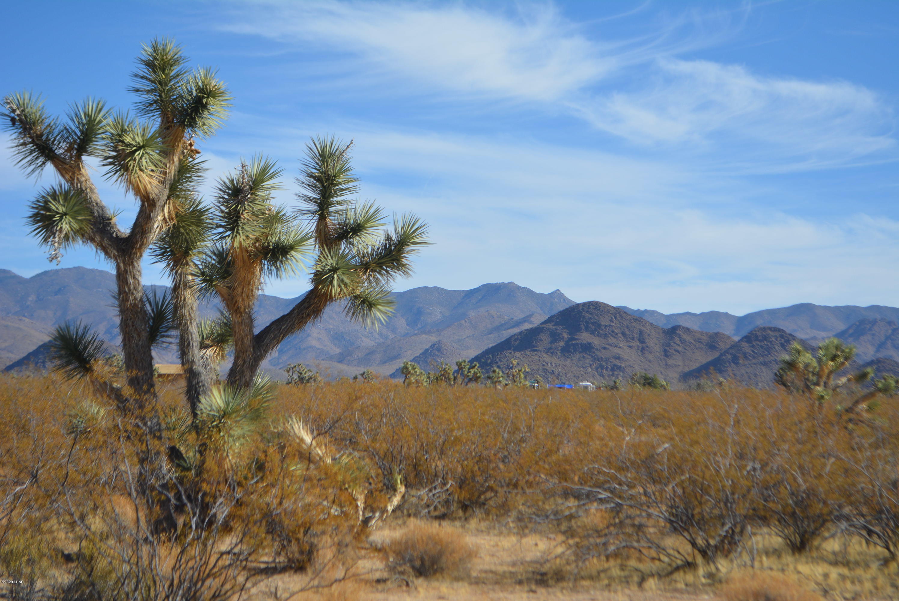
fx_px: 2062
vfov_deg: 16.6
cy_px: 300
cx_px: 450
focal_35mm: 82
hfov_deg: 24.6
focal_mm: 55
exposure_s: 1/1600
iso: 400
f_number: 7.1
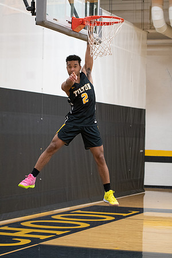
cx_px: 86
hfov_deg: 13.0
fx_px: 752
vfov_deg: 19.5
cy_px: 129
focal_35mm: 105
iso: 2000
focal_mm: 70
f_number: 2.8
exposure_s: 1/200
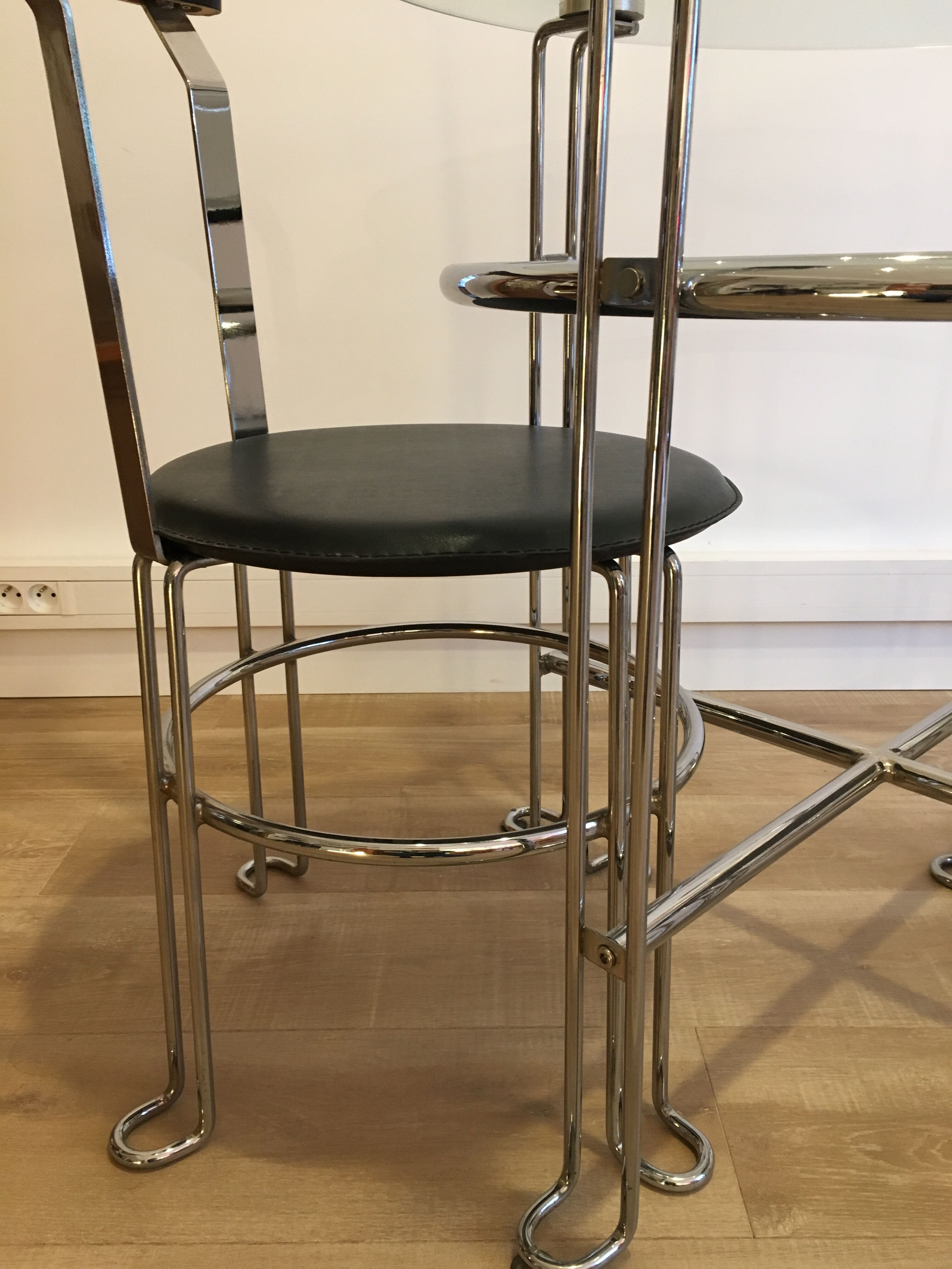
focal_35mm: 29
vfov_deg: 61.7
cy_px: 634
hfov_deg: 48.2
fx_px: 1063
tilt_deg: -18.8
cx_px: 476
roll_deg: -0.3
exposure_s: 1/33
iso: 160
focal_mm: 4.15
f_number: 2.2
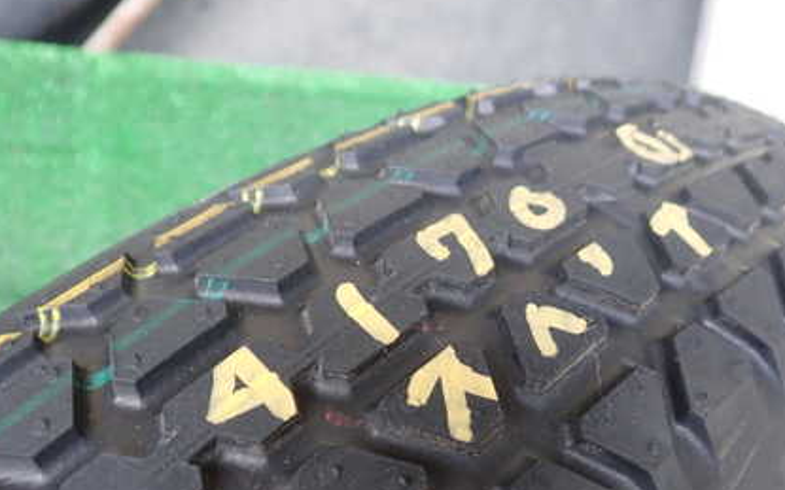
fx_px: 984
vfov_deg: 27.9
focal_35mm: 46
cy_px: 291
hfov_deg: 43.5
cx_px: 427
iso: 200
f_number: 2.3
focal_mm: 5.4
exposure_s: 1/60
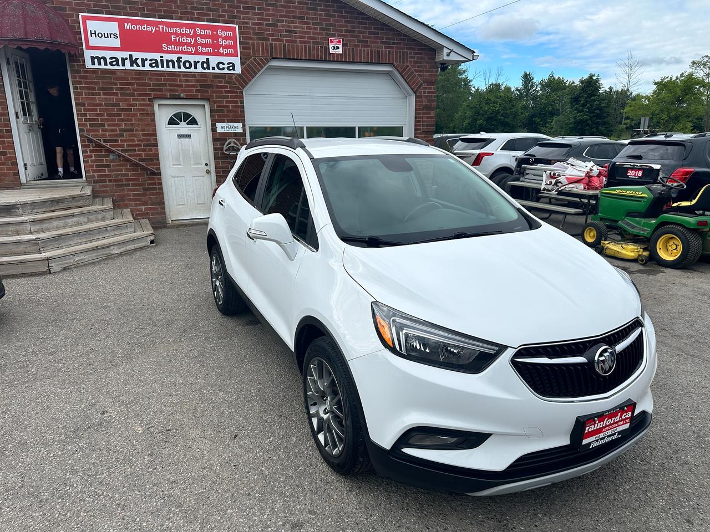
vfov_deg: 56.8
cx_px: 355
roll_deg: +1.5
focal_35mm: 24
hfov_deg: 71.6
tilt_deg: -14.9
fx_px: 492
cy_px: 266
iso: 80
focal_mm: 6.86
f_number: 1.78
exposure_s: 1/3356
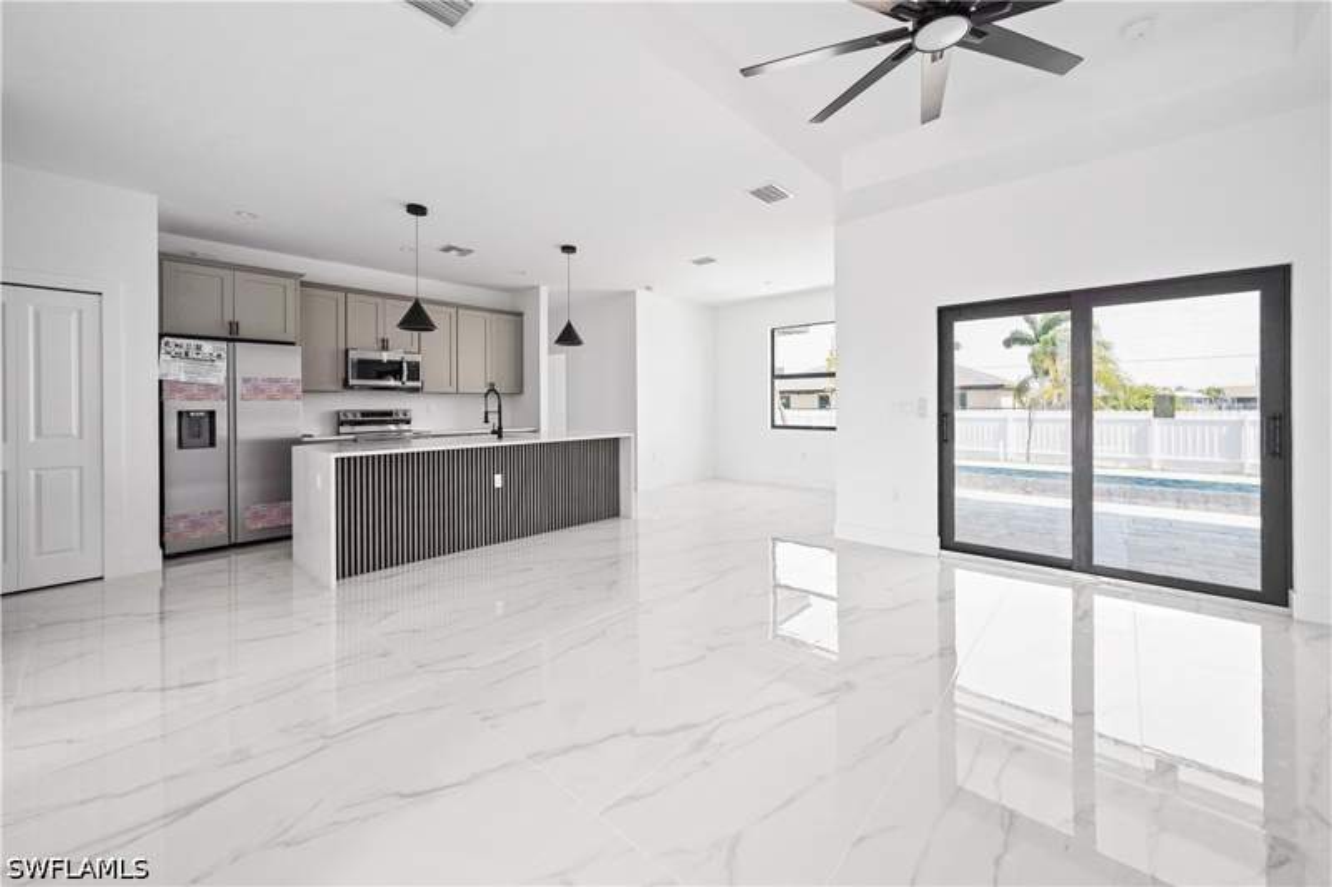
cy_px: 444
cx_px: 666
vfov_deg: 85.4
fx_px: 481
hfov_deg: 108.3
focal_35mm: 13
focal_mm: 13
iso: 100
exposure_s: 1/250
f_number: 4
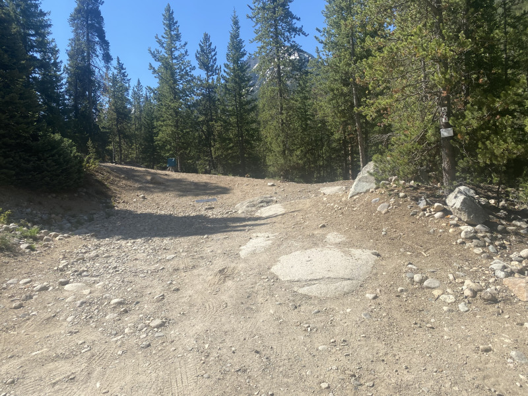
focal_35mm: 26
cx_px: 264
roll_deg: +4.5
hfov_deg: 67.3
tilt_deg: -3.0
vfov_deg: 53.1
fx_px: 397
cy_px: 198
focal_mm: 4.25
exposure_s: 1/2358
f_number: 1.8
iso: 32
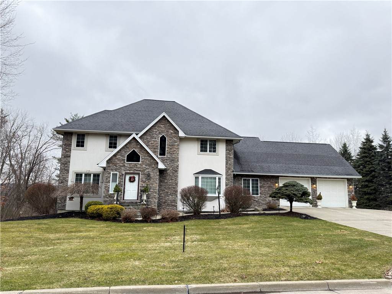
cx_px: 196
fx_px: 272
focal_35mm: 24
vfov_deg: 56.8
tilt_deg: +10.2
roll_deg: -0.8
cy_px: 147
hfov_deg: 71.6
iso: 100
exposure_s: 1/632
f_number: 1.78
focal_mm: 6.76
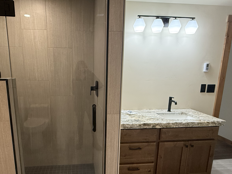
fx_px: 161
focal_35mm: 24
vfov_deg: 56.4
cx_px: 95
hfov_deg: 71.0
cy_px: 104
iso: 250
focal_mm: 2.22
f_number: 2.2
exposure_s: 1/120
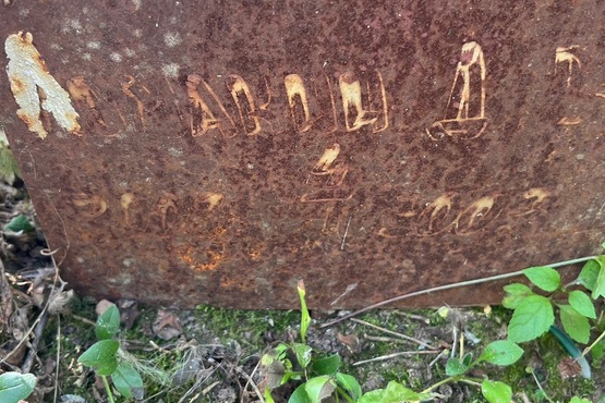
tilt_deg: -43.8
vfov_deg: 34.1
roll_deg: -5.6
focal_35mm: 39
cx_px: 277
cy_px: 163
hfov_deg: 49.5
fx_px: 655
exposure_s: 1/121
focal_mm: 5.7
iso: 80
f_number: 1.5
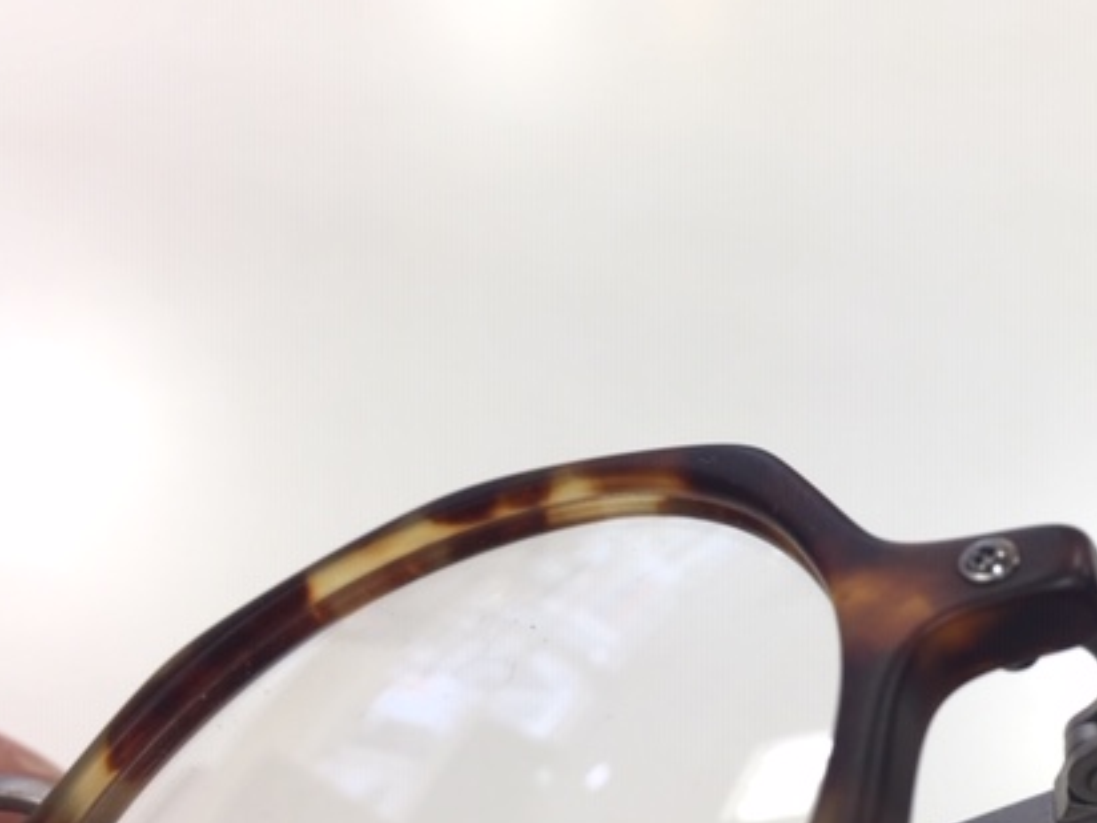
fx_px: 1426
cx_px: 820
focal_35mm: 45
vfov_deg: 32.1
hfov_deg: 40.9
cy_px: 509
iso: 32
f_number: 2.2
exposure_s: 1/50
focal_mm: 4.15
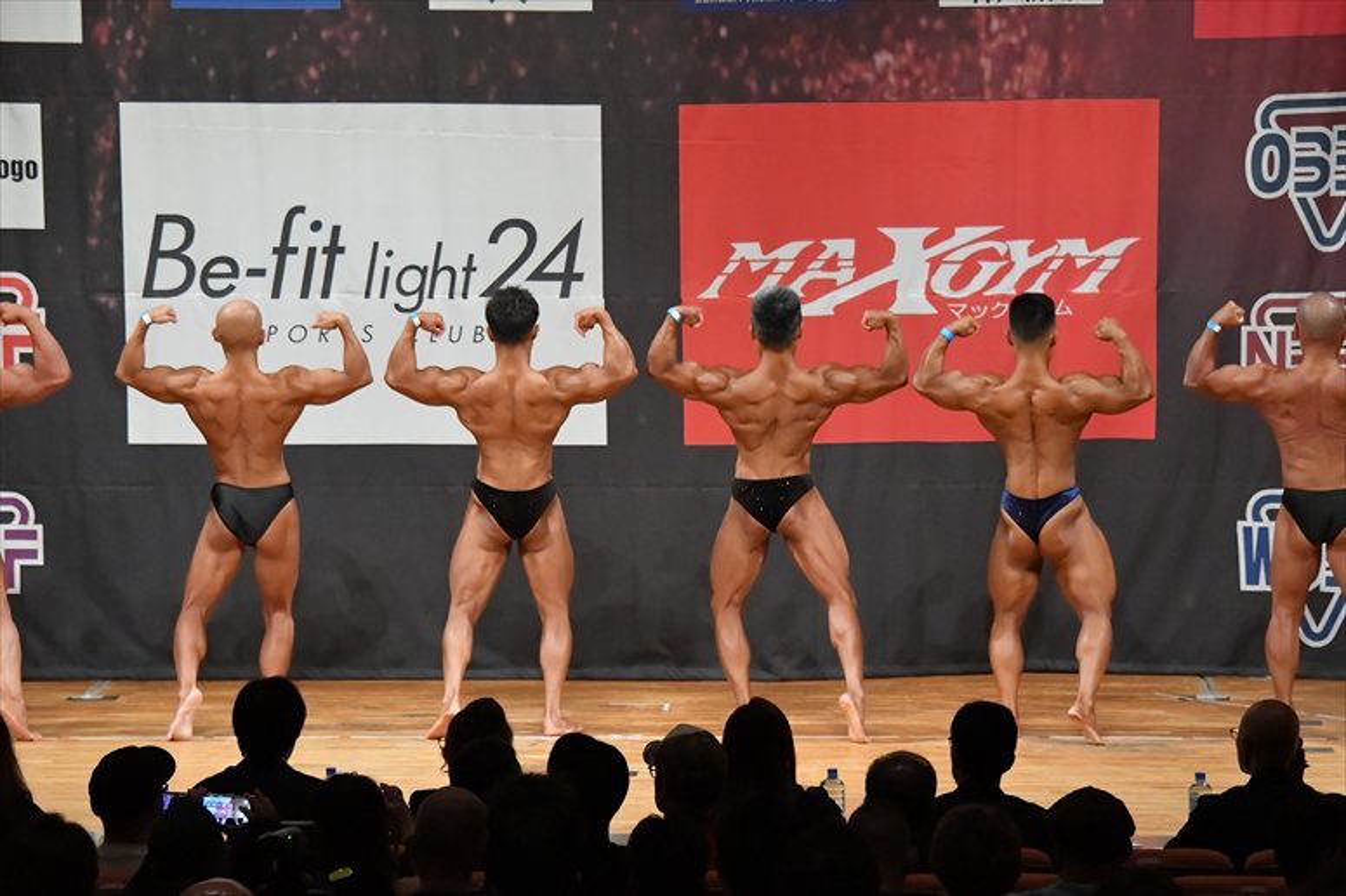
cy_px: 448
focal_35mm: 168
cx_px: 673
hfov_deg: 12.2
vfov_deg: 8.2
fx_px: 6278
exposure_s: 1/400
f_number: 5.6
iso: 9000
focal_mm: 112
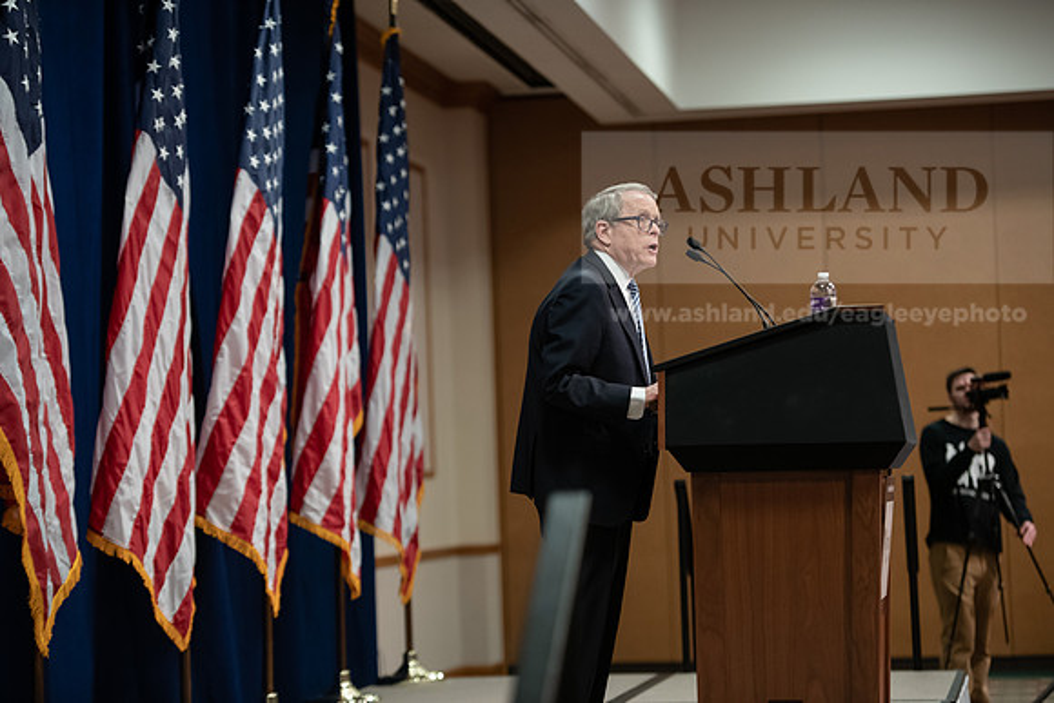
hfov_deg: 18.3
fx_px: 3280
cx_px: 527
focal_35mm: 112
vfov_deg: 12.2
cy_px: 352
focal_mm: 112
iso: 2000
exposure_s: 1/200
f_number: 2.8
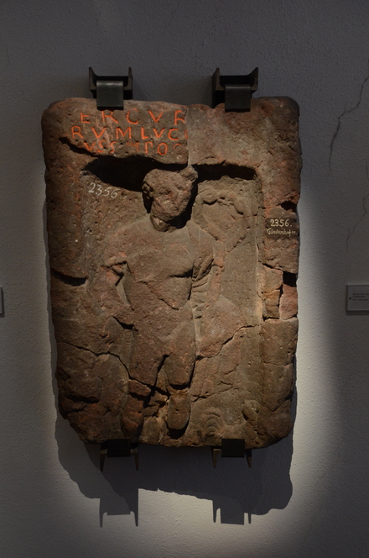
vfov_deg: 49.6
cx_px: 184
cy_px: 279
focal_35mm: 39
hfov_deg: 34.1
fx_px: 602
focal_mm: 26
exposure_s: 1/15
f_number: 3.8
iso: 1250
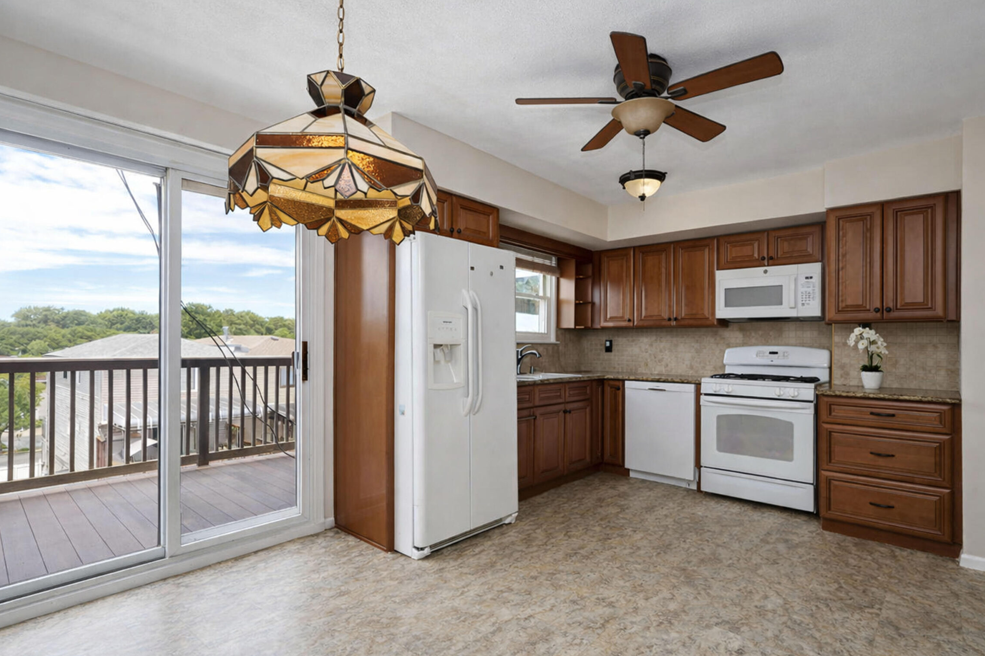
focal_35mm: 19
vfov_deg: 65.7
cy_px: 339
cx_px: 500
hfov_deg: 88.2
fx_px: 508
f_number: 4.5
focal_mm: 16.5
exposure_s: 1/40
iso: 64
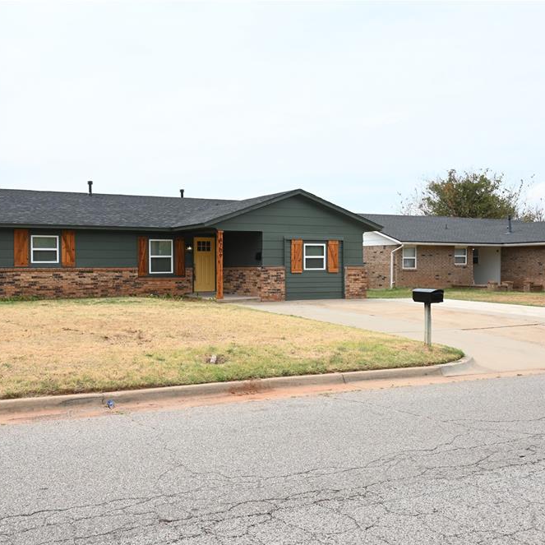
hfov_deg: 43.4
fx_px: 683
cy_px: 279
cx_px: 237
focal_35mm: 38
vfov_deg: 43.5
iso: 125
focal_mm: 19.5
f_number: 8
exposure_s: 1/250
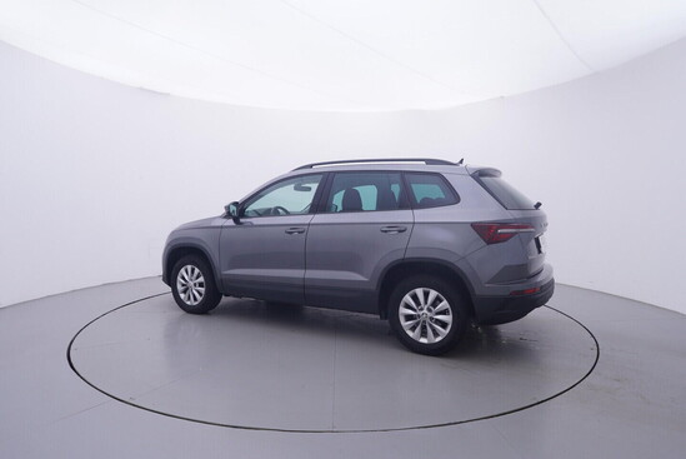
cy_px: 230
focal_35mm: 22
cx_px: 343
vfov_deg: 56.2
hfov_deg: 77.3
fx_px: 429
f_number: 5
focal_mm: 15
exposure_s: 1/80
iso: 200
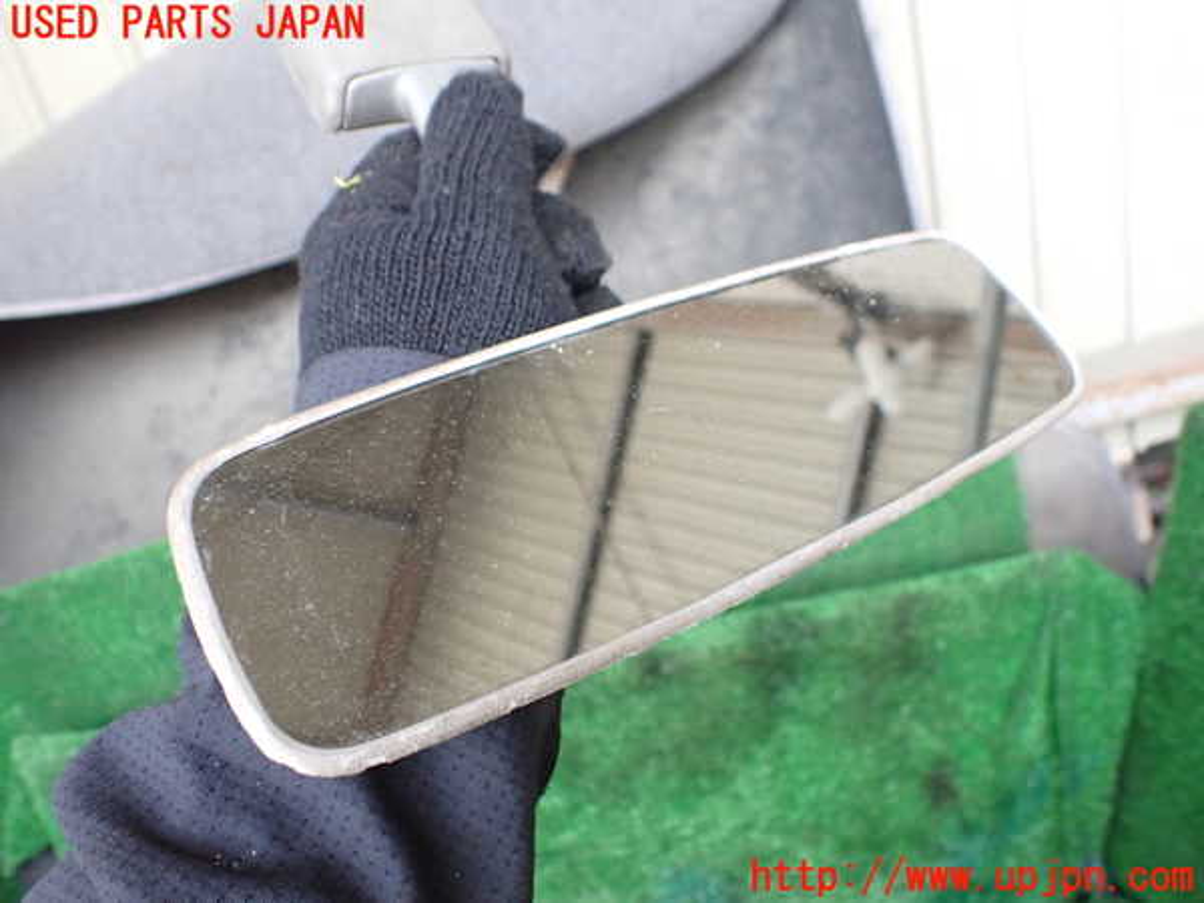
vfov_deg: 46.8
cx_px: 602
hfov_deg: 60.0
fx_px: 1043
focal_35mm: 30
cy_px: 452
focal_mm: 5.4
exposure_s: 1/50
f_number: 2.3
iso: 800
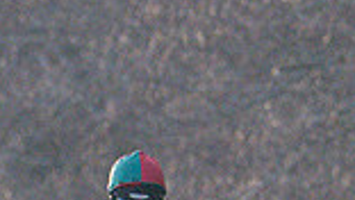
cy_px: 276
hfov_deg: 0.5
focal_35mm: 4182
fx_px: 39393
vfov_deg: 0.3
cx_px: -142
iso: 800
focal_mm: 400
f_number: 5
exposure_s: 1/2000
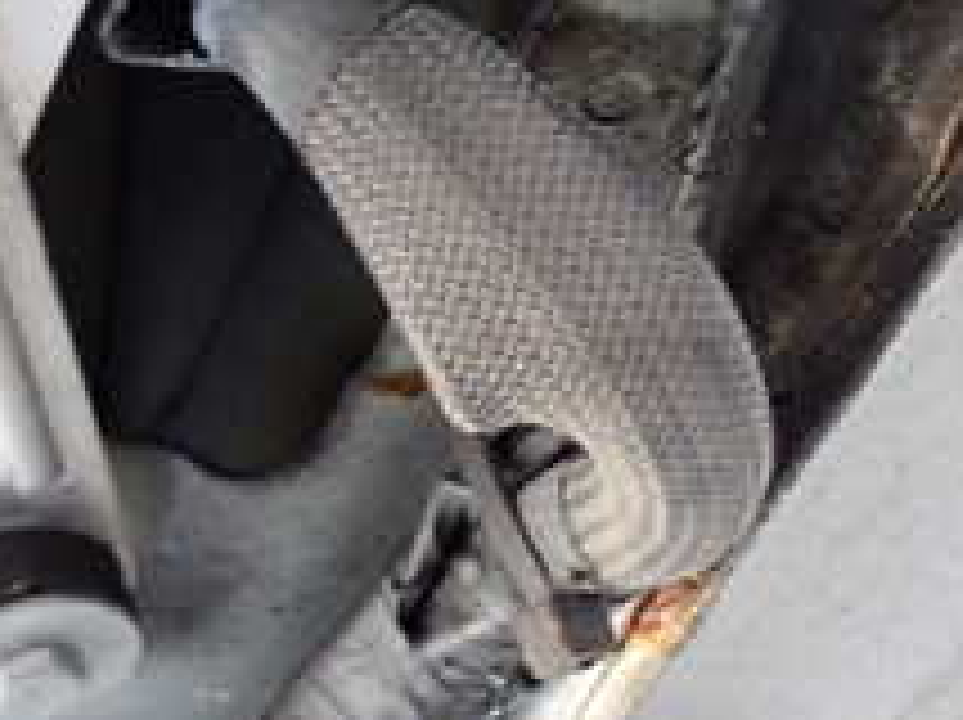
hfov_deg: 18.0
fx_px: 2807
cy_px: -72
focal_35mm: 101
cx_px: -328
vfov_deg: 14.3
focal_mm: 6.37
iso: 640
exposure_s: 1/40
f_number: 2.5
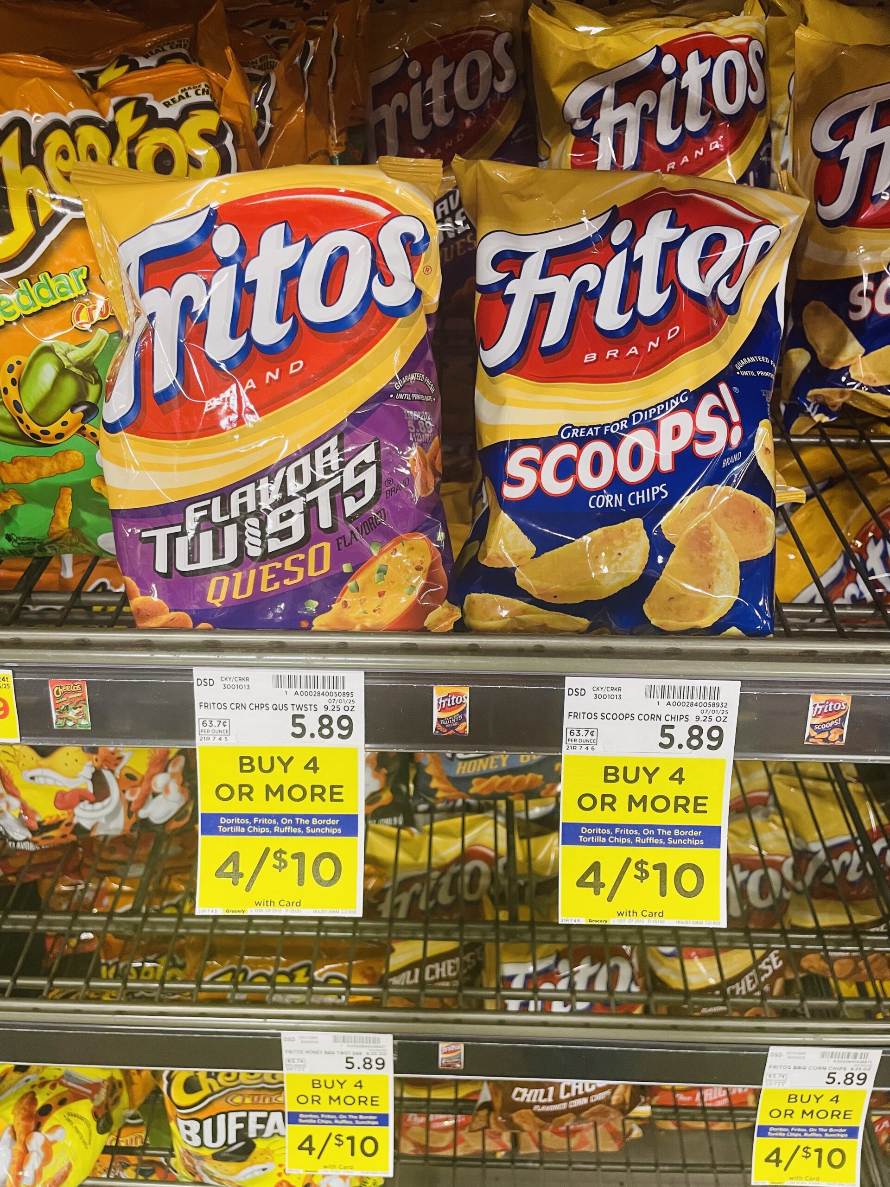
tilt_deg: -40.8
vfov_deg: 67.3
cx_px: 445
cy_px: 594
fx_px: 891
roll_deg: +0.5
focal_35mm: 26
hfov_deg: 53.1
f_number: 1.6
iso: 125
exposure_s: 1/60
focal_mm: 4.2
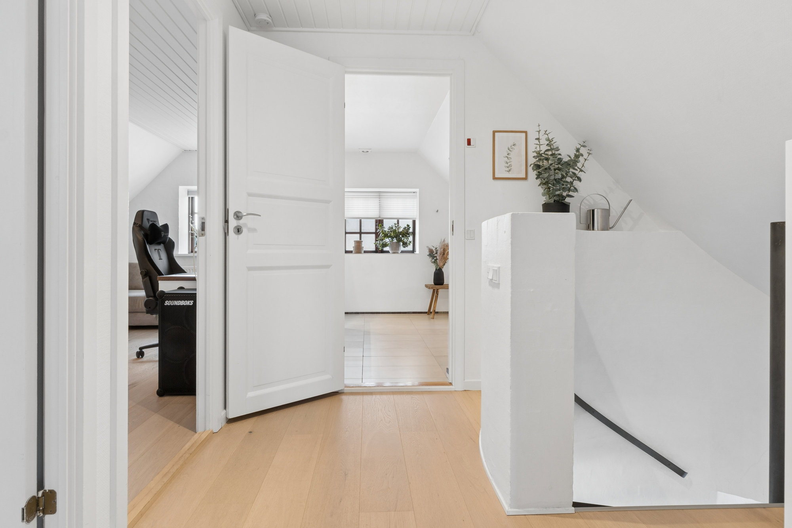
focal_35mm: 20
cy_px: 264
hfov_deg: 85.4
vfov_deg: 63.2
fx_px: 429
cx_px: 396
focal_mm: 13
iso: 200
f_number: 9
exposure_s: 1/15
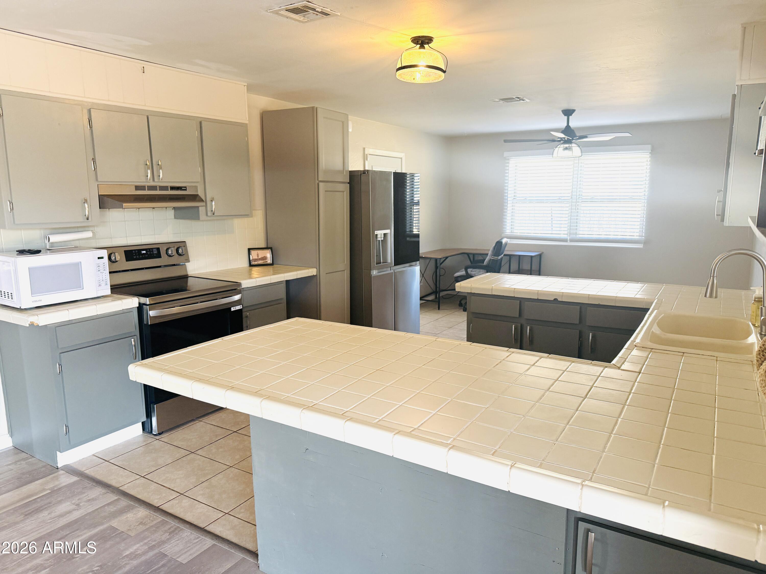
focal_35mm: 24
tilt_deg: -8.8
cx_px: 383
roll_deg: +0.6
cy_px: 287
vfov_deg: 56.8
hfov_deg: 71.6
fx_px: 531
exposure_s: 1/92
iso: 200
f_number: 1.78
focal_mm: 6.76
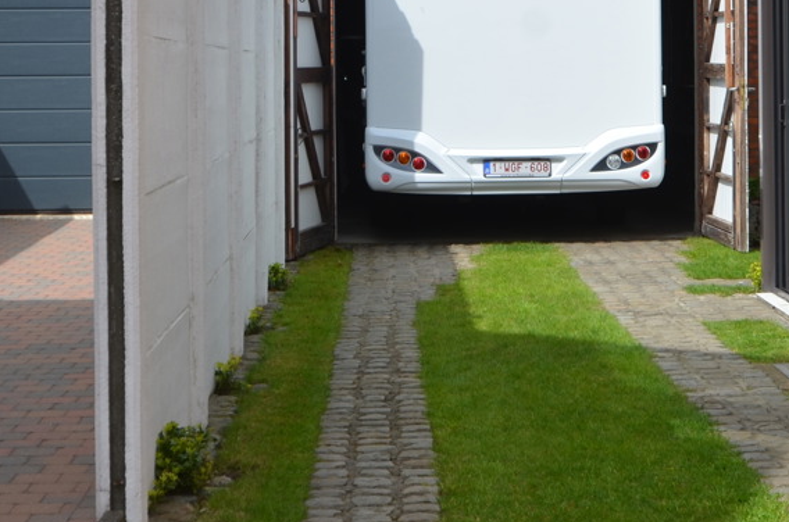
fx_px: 2143
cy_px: 96
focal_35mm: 98
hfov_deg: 20.8
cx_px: 515
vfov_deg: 13.8
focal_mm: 24
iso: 100
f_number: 8
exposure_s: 1/250
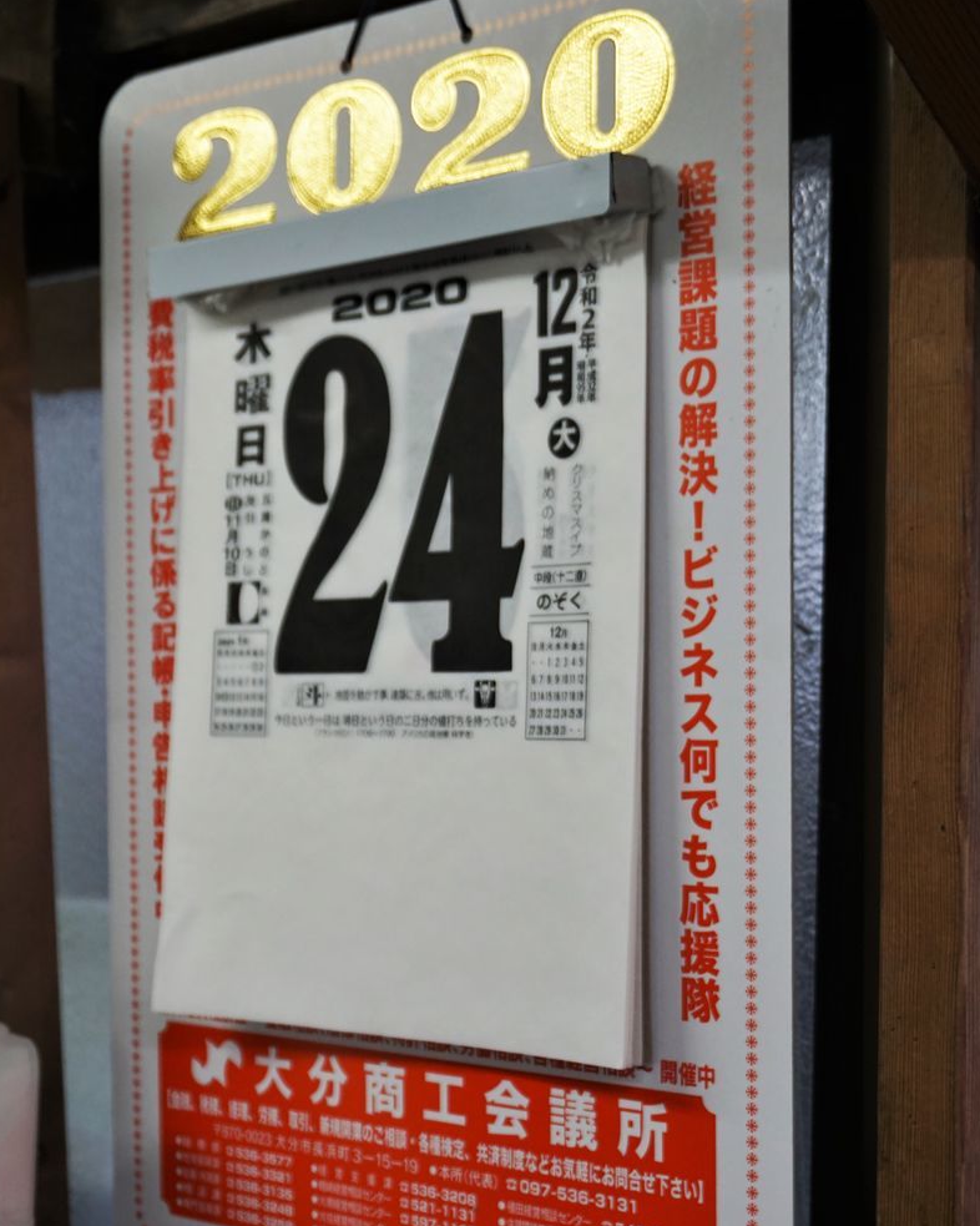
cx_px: 486
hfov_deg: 27.6
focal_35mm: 55
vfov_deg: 34.1
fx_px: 1995
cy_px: 702
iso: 640
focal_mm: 32
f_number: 5
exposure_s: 1/160
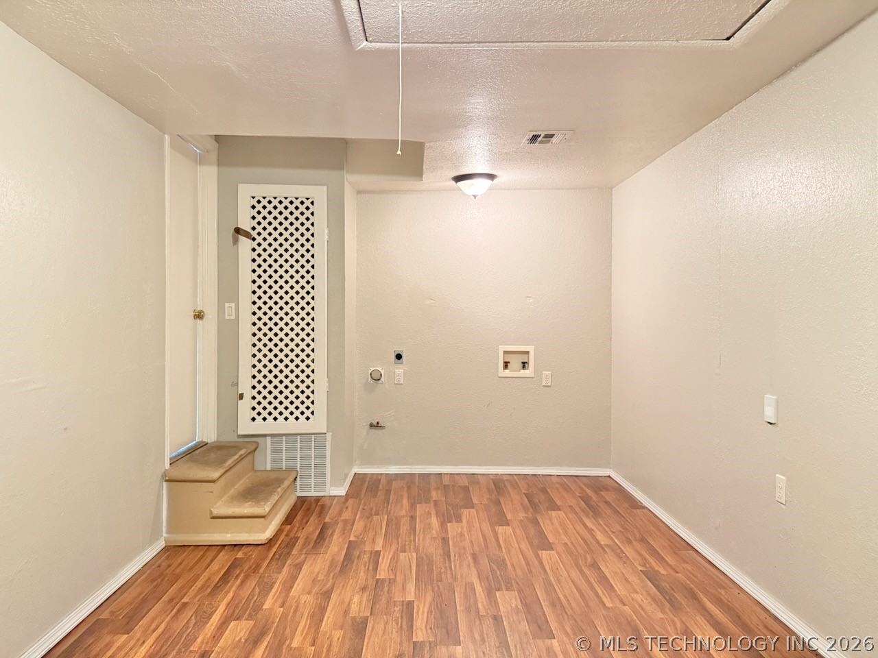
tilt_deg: -0.5
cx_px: 439
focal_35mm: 24
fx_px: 609
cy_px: 329
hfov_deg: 71.6
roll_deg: -0.2
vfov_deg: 56.8
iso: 800
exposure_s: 1/40
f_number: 1.78
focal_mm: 6.76
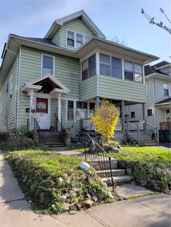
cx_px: 86
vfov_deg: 67.3
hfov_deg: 53.1
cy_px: 114
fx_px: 171
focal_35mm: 26
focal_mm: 4.3
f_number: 2.4
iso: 50
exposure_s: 1/899
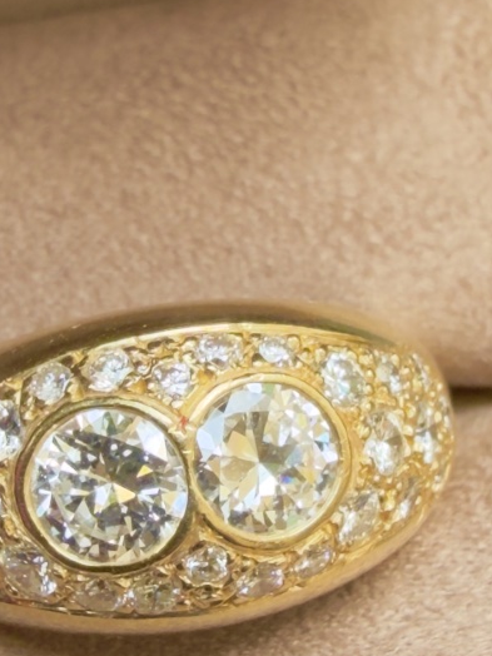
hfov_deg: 26.1
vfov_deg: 34.6
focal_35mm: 55
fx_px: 1042
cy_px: 434
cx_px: 101
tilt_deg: -56.5
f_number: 2.2
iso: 64
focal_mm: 2.22
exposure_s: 1/121
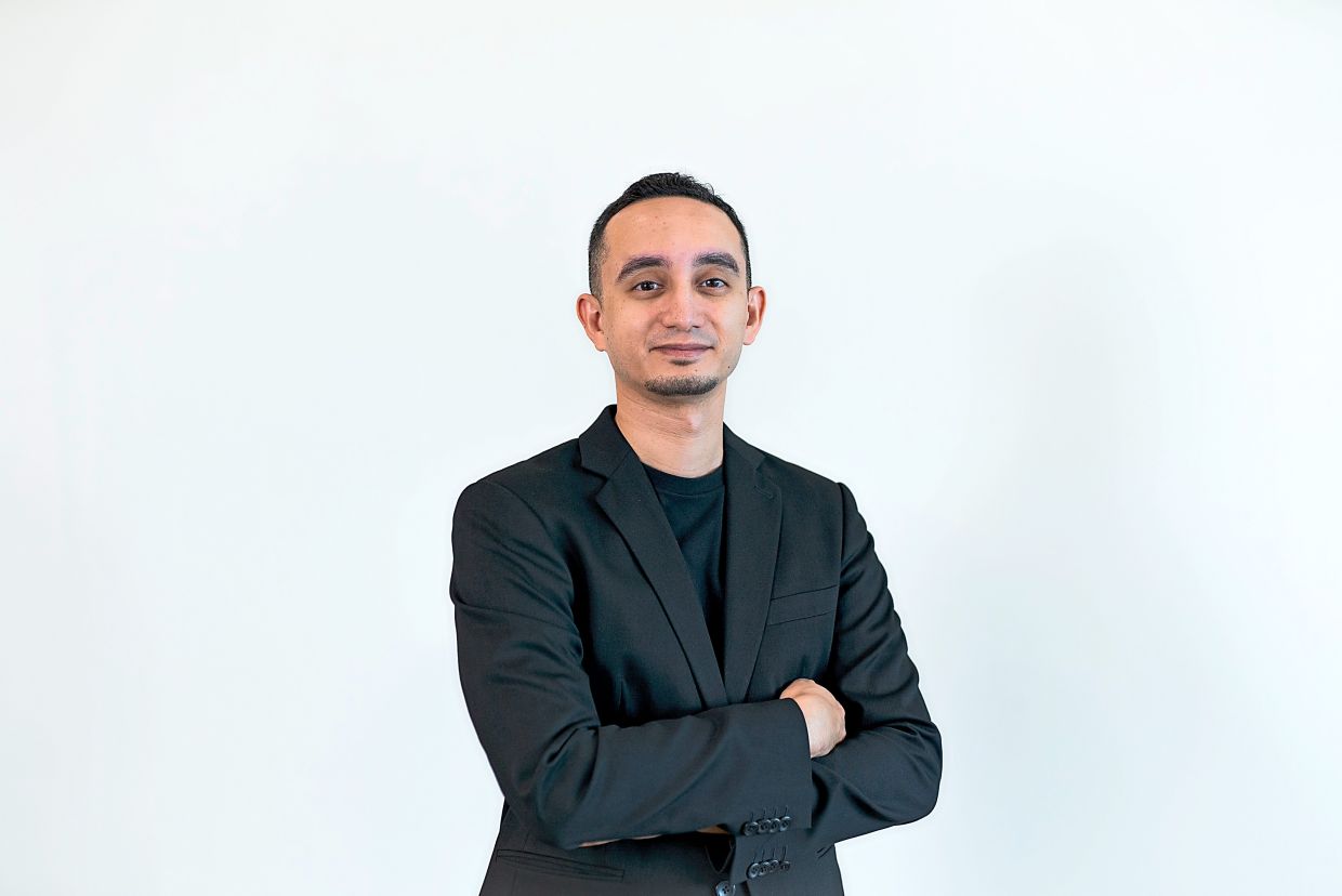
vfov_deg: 27.0
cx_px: 671
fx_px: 1865
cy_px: 448
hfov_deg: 39.6
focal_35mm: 50
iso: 640
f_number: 2
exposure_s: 1/250
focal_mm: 50
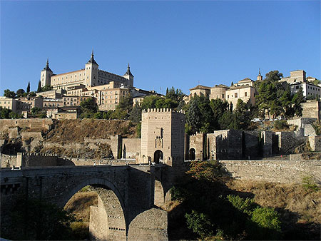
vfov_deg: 40.7
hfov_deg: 52.6
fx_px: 325
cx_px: 160
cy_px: 120
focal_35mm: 35
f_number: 8.4
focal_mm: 6.3
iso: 100
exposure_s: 1/180
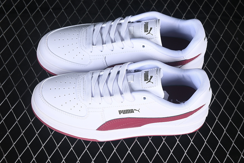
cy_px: 82
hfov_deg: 27.0
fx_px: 508
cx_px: 122
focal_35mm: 75
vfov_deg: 18.2
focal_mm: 50
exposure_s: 1/80
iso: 160
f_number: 7.1
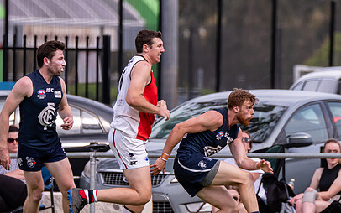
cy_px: 137
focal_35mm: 952
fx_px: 8850
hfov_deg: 2.2
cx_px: 163
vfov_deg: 1.4
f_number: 6.3
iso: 800
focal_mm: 460
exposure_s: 1/1600
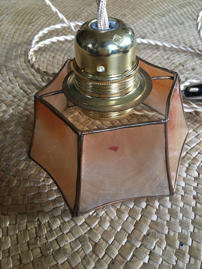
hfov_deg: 48.2
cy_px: 134
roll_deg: +0.1
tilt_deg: -42.9
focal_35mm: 29
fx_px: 226
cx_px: 101
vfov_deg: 61.7
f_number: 2.2
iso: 160
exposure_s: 1/33
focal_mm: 4.15
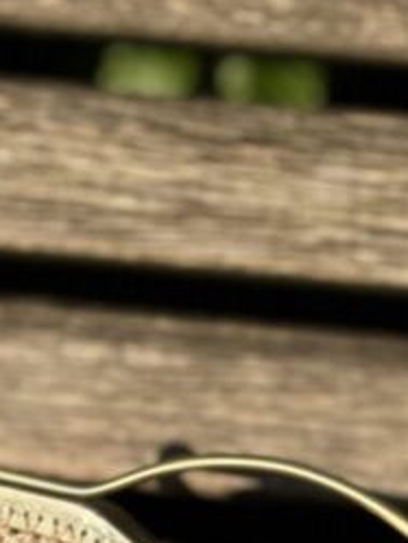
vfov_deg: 5.1
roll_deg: -1.1
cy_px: 833
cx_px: 216
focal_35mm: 386
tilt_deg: -24.0
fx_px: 6061
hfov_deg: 3.9
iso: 50
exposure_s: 1/572
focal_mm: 15.66
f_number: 2.8
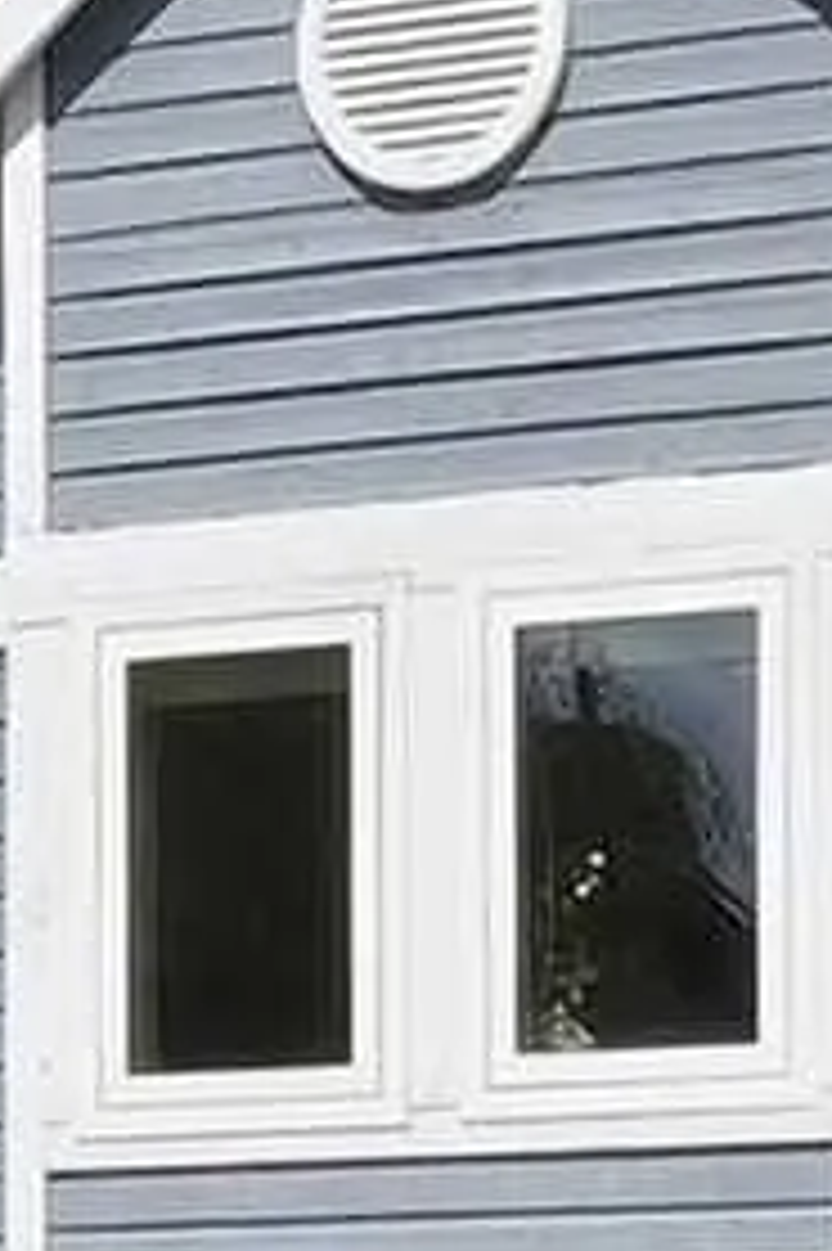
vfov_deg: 11.3
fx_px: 6143
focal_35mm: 177
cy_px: 1595
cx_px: 742
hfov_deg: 7.7
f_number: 14
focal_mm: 16
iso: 40
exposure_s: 1/50
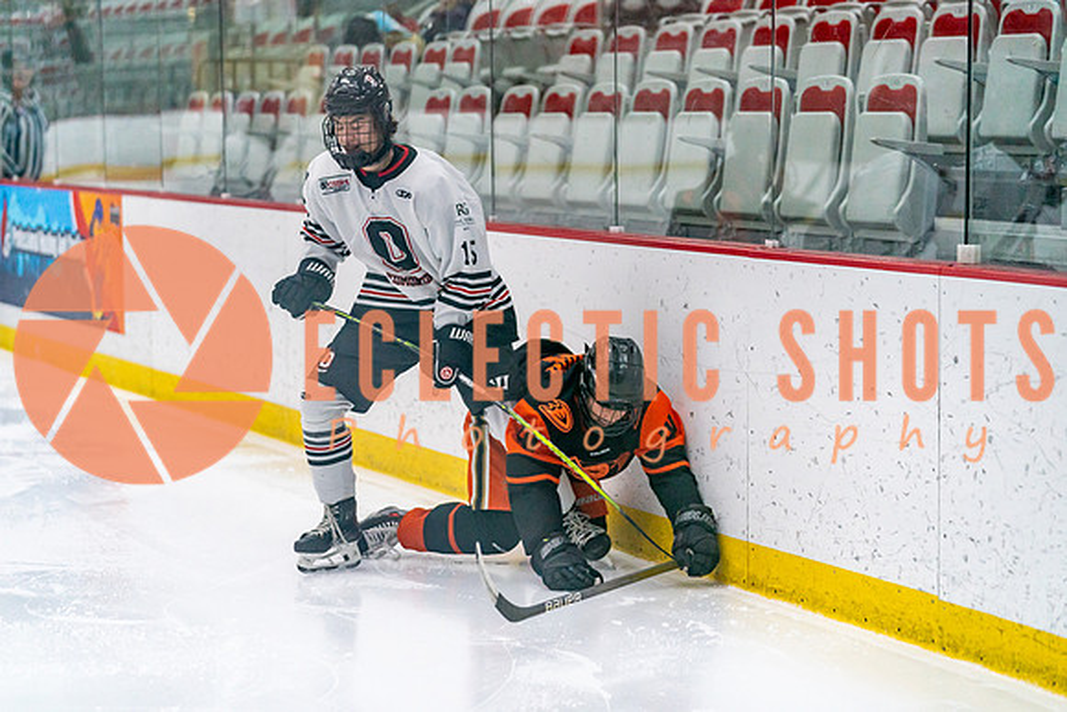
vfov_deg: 13.2
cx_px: 534
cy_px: 356
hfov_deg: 19.6
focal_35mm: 104
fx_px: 3083
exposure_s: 1/1250
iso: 3200
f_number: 2.8
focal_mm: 104
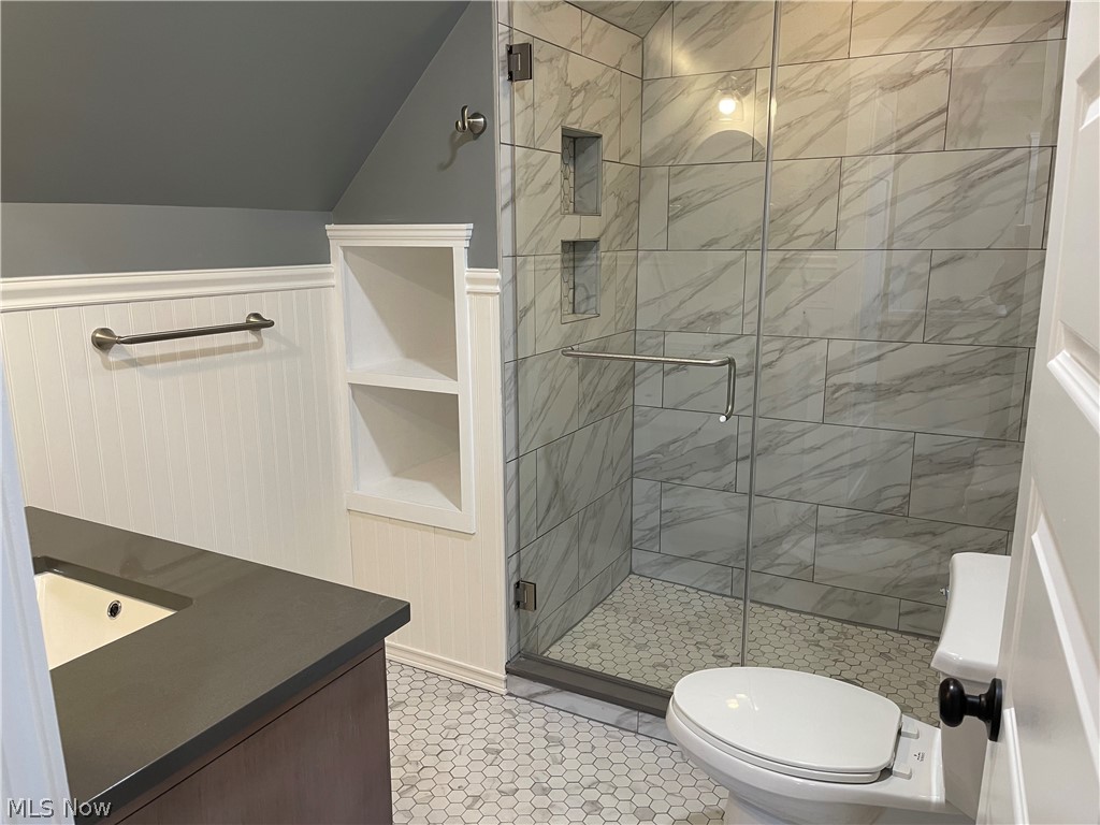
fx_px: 826
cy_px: 412
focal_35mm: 26
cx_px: 550
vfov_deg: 53.1
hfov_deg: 67.3
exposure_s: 1/60
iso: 100
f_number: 1.6
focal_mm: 5.1
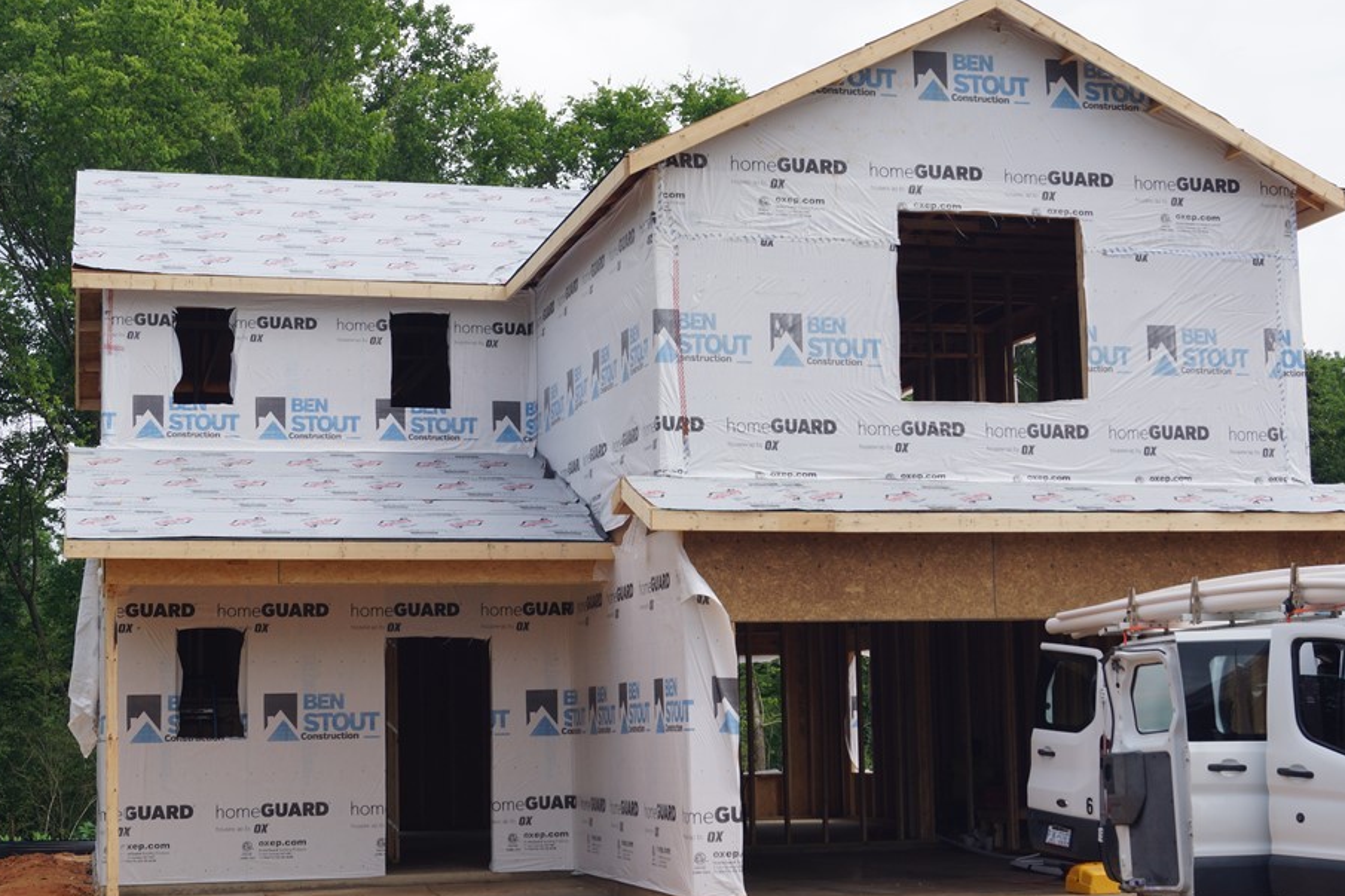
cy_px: 416
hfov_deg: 36.9
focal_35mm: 54
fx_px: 2017
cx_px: 691
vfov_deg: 25.0
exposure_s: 1/160
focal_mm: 30
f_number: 13
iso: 100
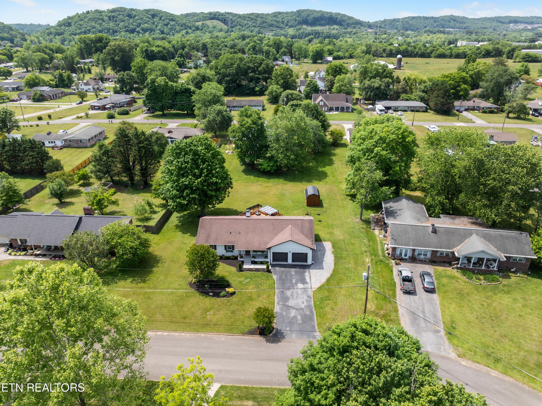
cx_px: 271
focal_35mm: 24
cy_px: 203
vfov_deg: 56.8
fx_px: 376
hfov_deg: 71.6
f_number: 2.8
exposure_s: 1/40
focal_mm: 12.29
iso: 130
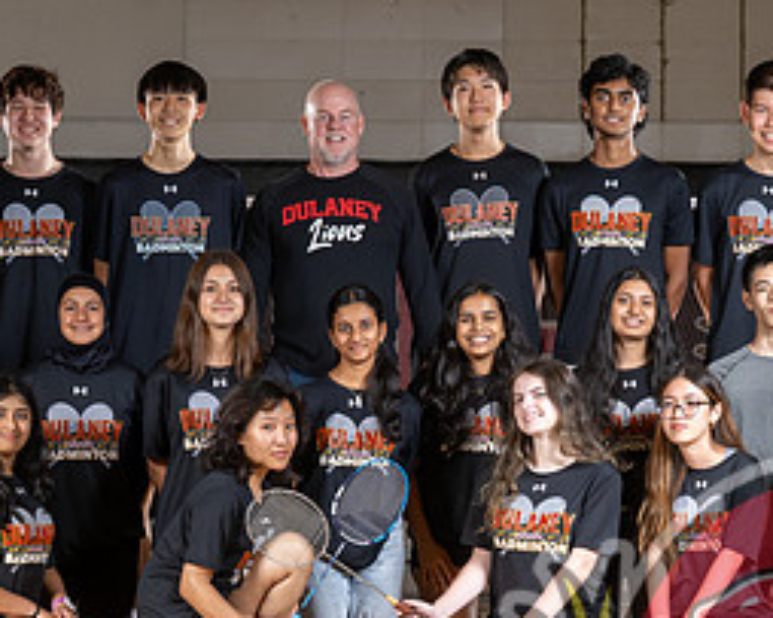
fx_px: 5054
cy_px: 447
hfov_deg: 8.7
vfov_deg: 7.0
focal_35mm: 221
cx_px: 523
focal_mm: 87
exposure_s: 1/100
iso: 320
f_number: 6.3
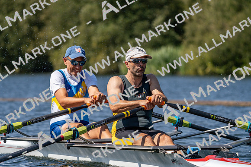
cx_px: 126
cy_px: 84
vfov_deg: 4.5
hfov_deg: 6.8
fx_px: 2113
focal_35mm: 303
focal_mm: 303
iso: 250
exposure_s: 1/2000
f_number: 6.3
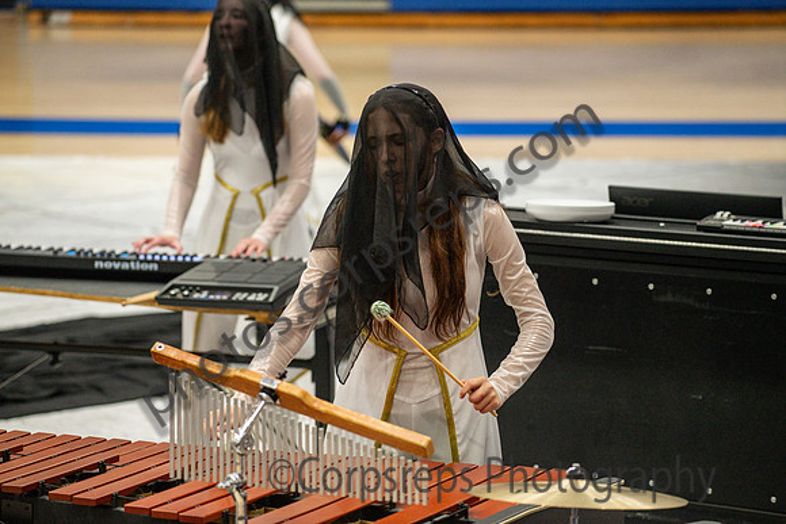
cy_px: 262
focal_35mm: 140
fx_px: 3057
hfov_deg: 14.7
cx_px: 393
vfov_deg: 9.8
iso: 6400
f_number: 4
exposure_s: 1/500
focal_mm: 140
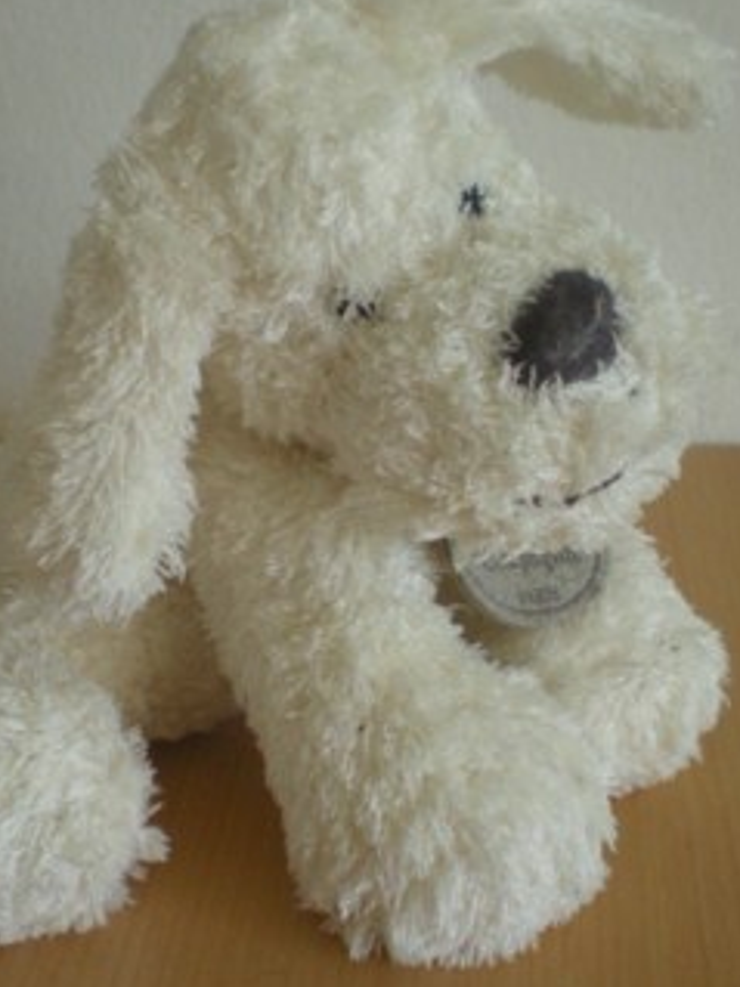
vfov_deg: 31.2
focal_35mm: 62
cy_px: 541
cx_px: 319
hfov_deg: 23.6
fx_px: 1768
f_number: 3.1
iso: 200
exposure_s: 1/46.5
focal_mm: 6.3
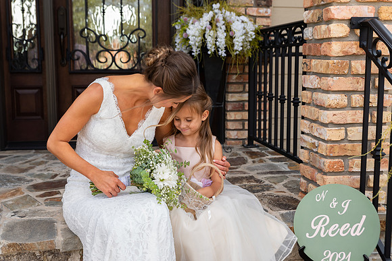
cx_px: 196
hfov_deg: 42.7
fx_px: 501
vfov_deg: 29.3
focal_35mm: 46
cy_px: 130
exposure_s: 1/160
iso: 200
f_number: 4.5
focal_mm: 46
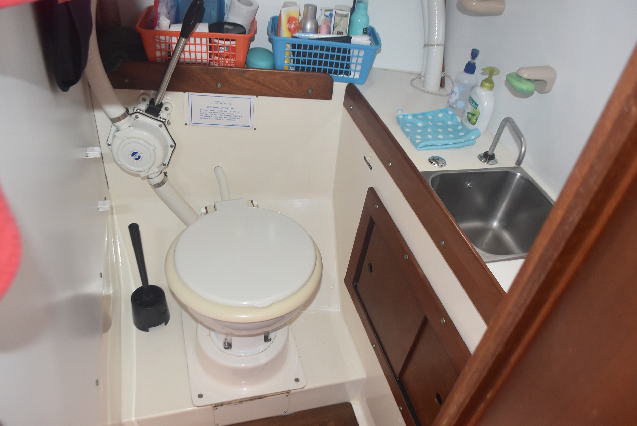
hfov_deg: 67.3
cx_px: 318
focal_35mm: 27
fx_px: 478
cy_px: 213
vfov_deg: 48.0
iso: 1000
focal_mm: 18
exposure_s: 1/60
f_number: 3.5
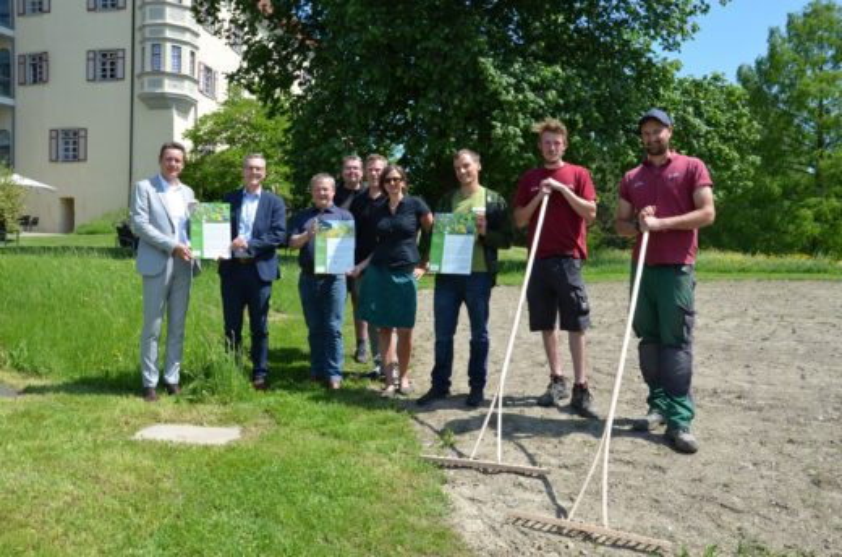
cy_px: 278
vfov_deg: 39.8
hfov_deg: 57.3
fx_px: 770
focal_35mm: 33
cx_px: 421
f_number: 8
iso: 125
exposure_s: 1/250
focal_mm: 22
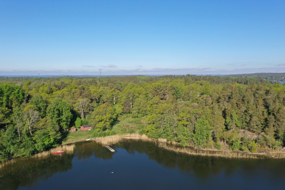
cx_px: 142
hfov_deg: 65.5
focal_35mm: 28
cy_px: 95
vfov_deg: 46.4
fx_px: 222
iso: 100
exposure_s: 1/240
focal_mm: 10.26
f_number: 7.1
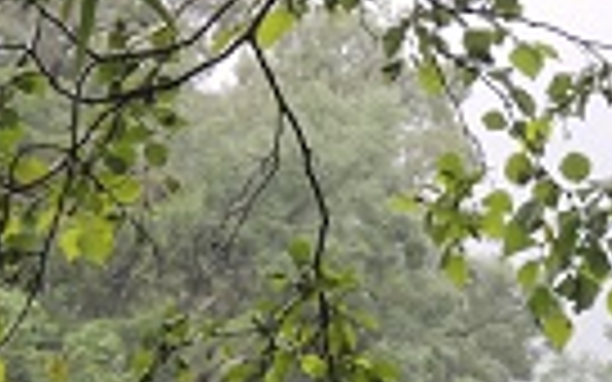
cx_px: 742
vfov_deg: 4.0
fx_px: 5421
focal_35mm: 325
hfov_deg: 6.4
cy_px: 634
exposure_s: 1/125
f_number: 5.5
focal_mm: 17.9
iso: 360
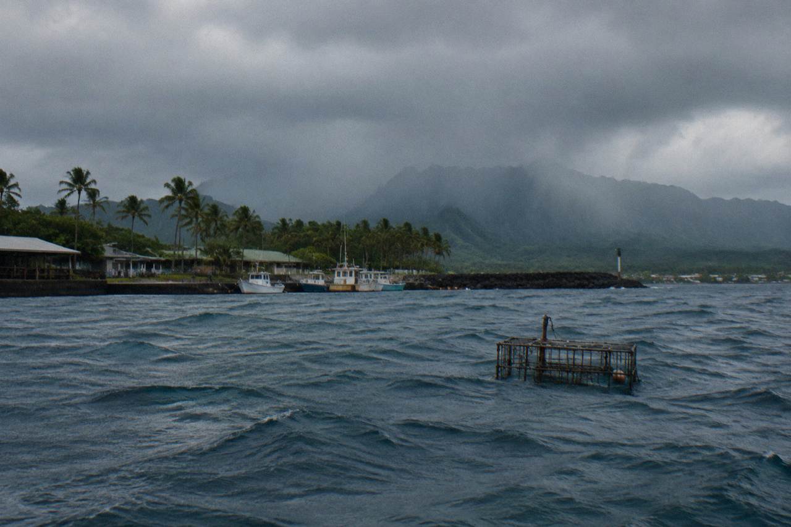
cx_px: 396
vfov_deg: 21.2
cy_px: 264
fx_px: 1406
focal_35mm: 64
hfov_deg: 31.4
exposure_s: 1/640
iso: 400
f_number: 6.3
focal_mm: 64
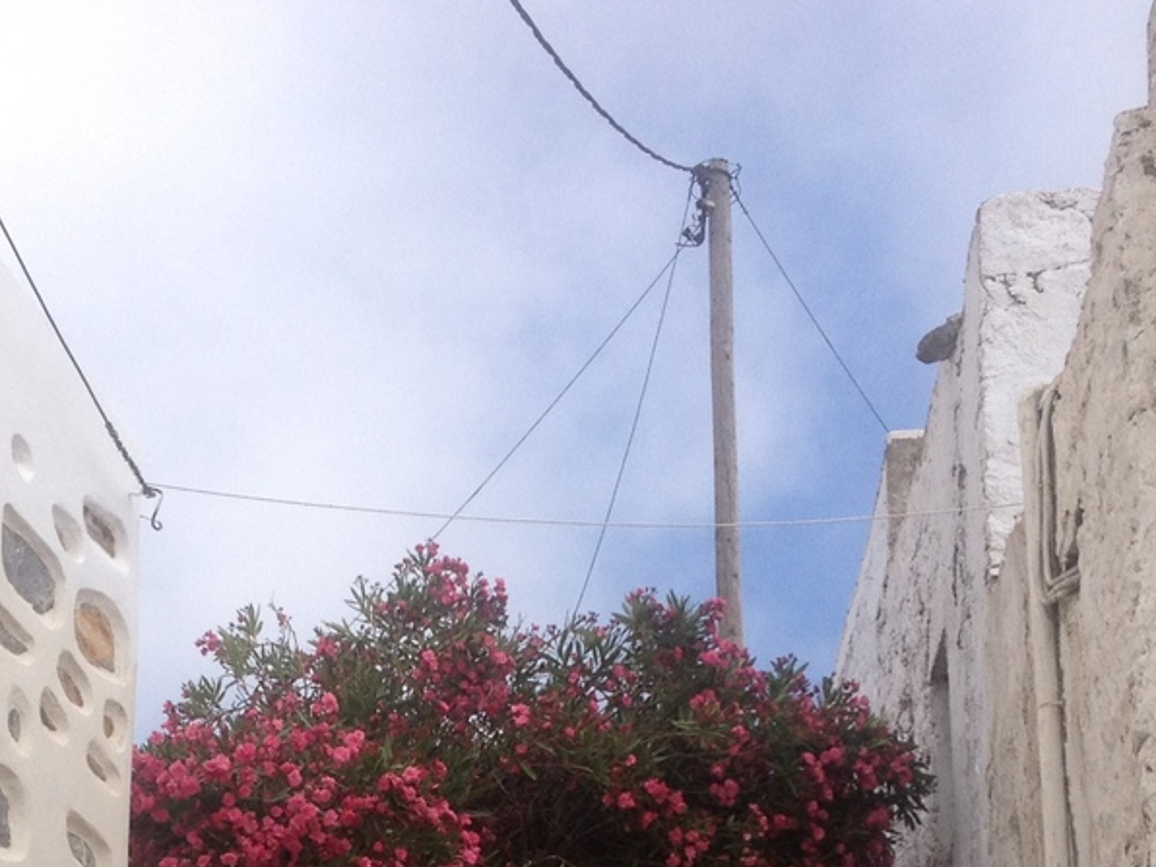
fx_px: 3139
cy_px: 1117
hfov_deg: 20.8
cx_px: 448
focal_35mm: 94
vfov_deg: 15.0
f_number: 2.4
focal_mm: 4.28
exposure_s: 1/1783
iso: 50
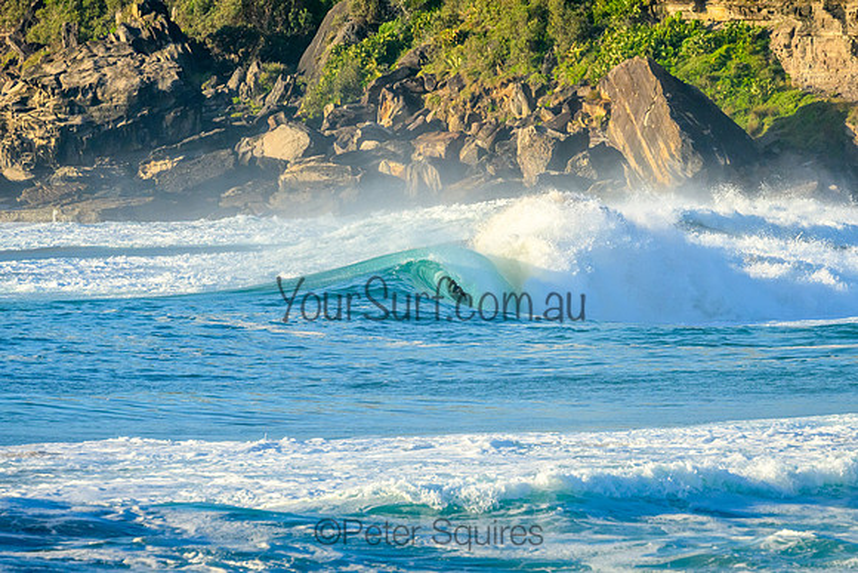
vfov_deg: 2.5
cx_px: 474
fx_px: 13095
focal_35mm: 549
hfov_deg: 3.8
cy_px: 280
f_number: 9
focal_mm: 400
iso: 1000
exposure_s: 1/2000
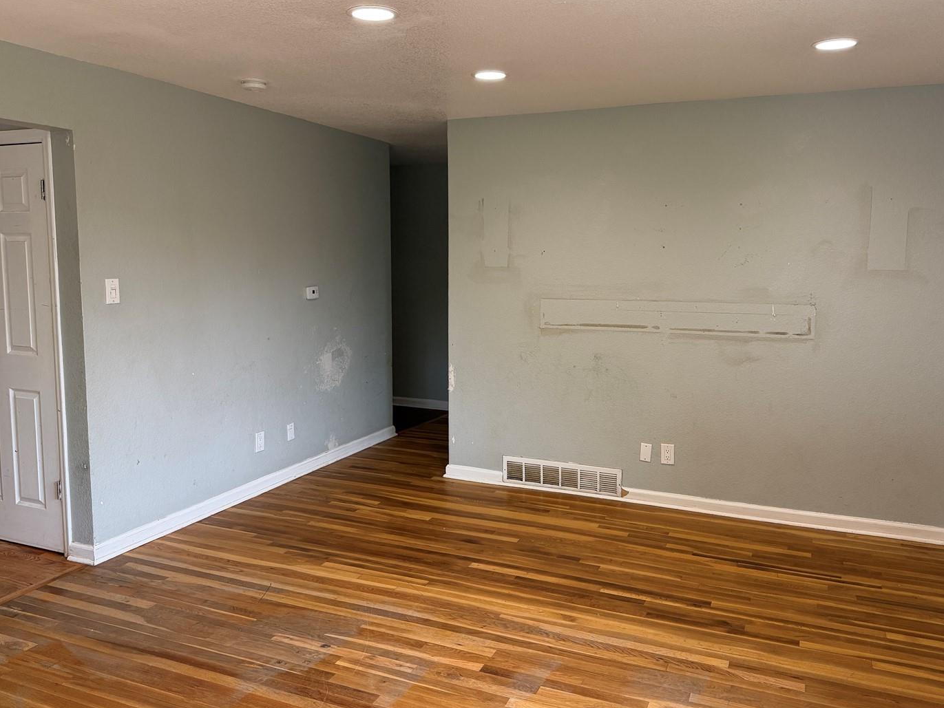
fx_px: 764
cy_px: 340
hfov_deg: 63.4
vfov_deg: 49.8
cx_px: 484
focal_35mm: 28
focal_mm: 6.76
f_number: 1.78
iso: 320
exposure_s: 1/120
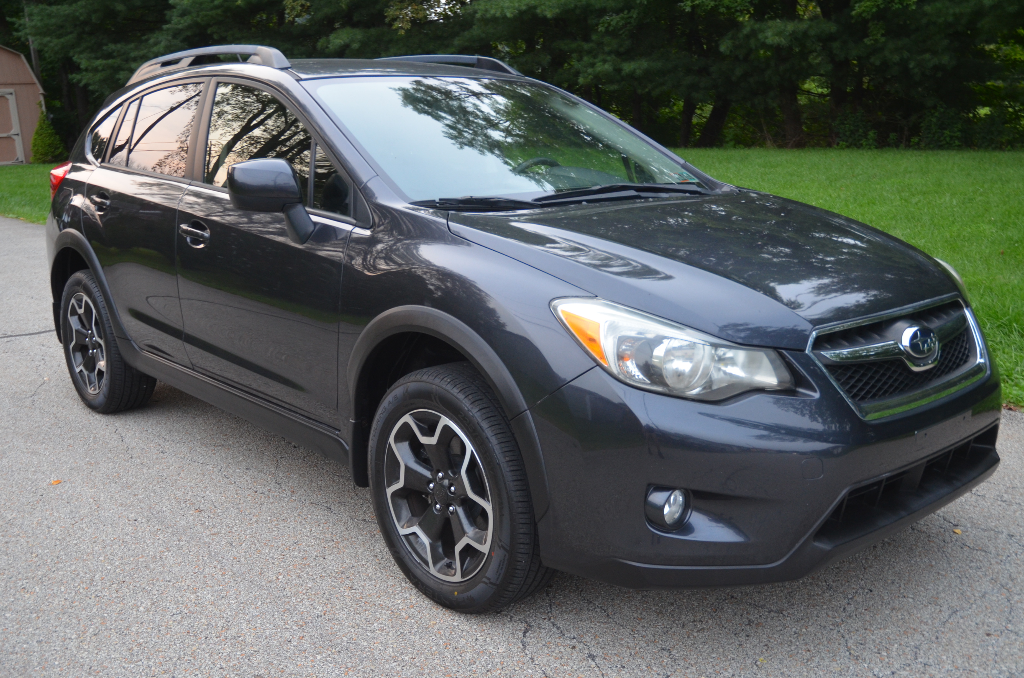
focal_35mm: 36
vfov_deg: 36.7
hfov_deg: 53.2
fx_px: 1022
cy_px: 339
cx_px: 512
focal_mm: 24
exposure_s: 1/60
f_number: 4
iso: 640
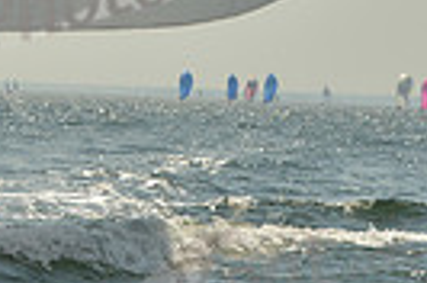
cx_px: -196
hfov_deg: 5.8
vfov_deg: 3.9
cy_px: -153
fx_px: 4141
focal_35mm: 350
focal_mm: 80
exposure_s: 1/1250
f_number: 9
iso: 200
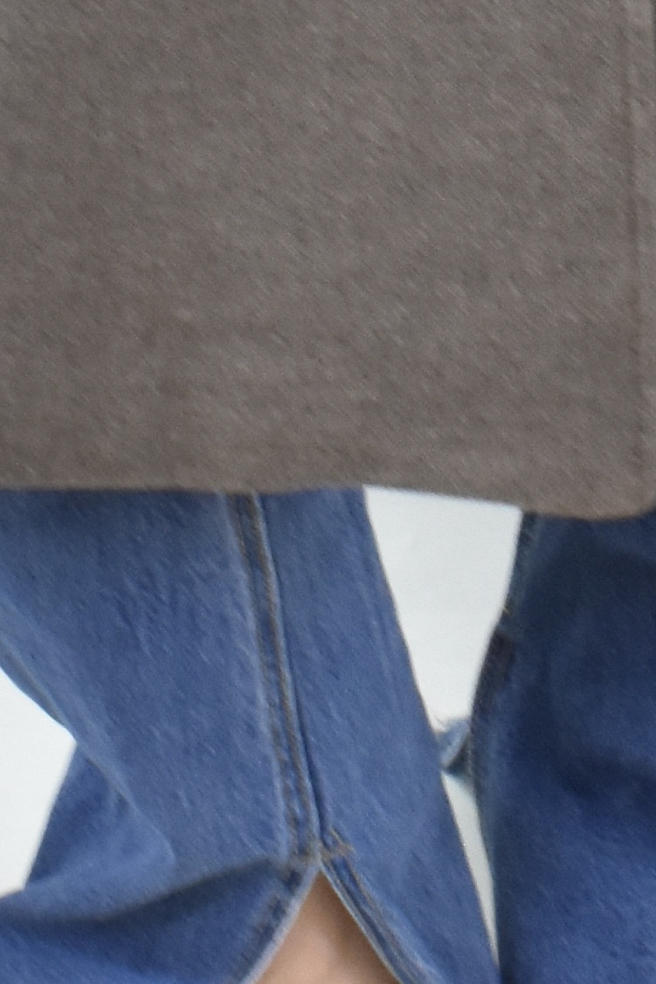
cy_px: -891
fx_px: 5459
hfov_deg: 6.9
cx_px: 489
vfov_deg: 9.7
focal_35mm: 200
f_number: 13
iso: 1000
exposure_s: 1/15
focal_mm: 25
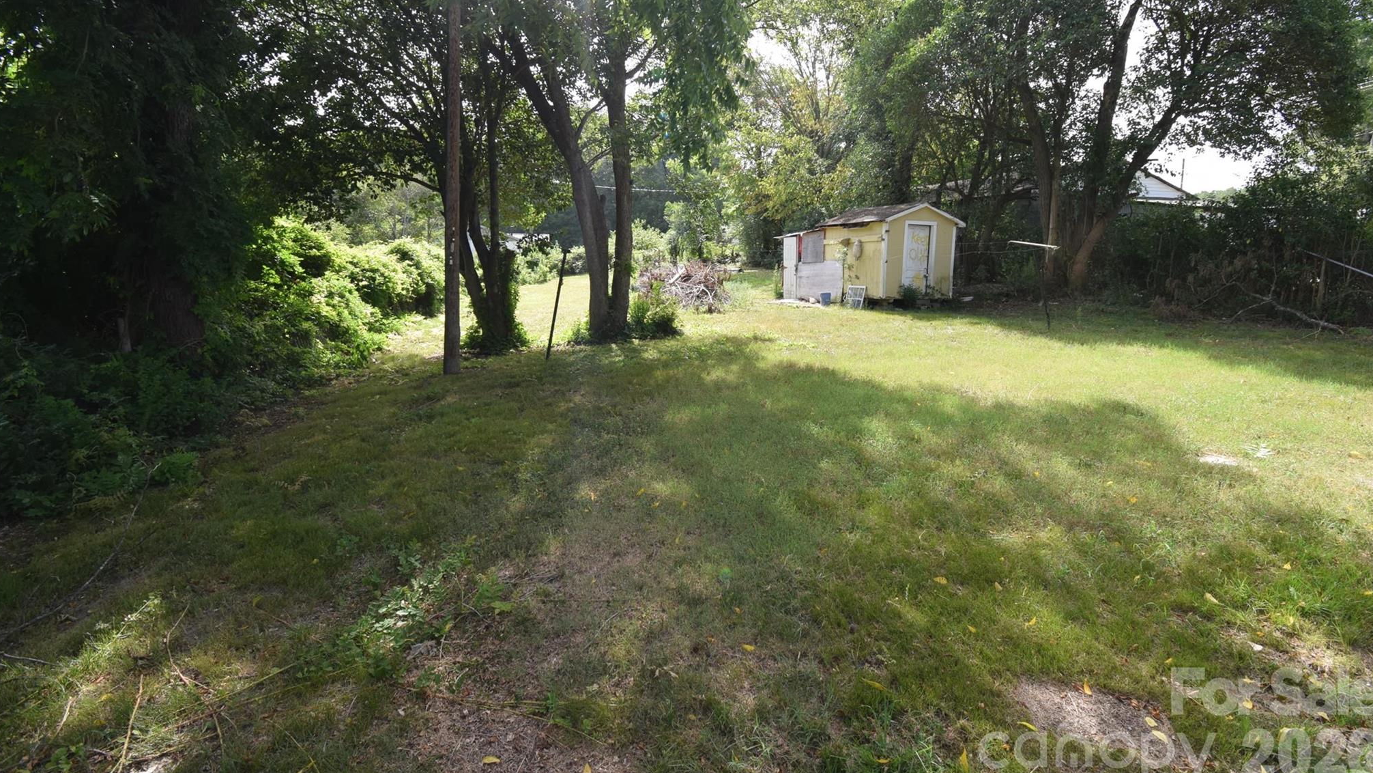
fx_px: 583
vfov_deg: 66.8
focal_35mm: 16
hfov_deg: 99.4
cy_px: 335
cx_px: 690
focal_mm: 10
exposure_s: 1/200
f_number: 7.1
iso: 400
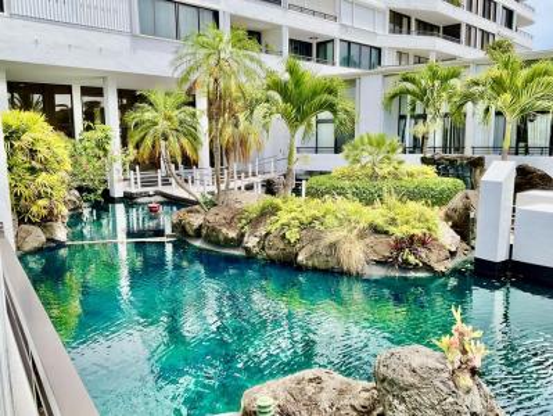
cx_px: 276
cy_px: 208
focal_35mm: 29
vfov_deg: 48.3
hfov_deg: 61.6
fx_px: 464
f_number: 1.8
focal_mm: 3
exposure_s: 1/739
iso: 16
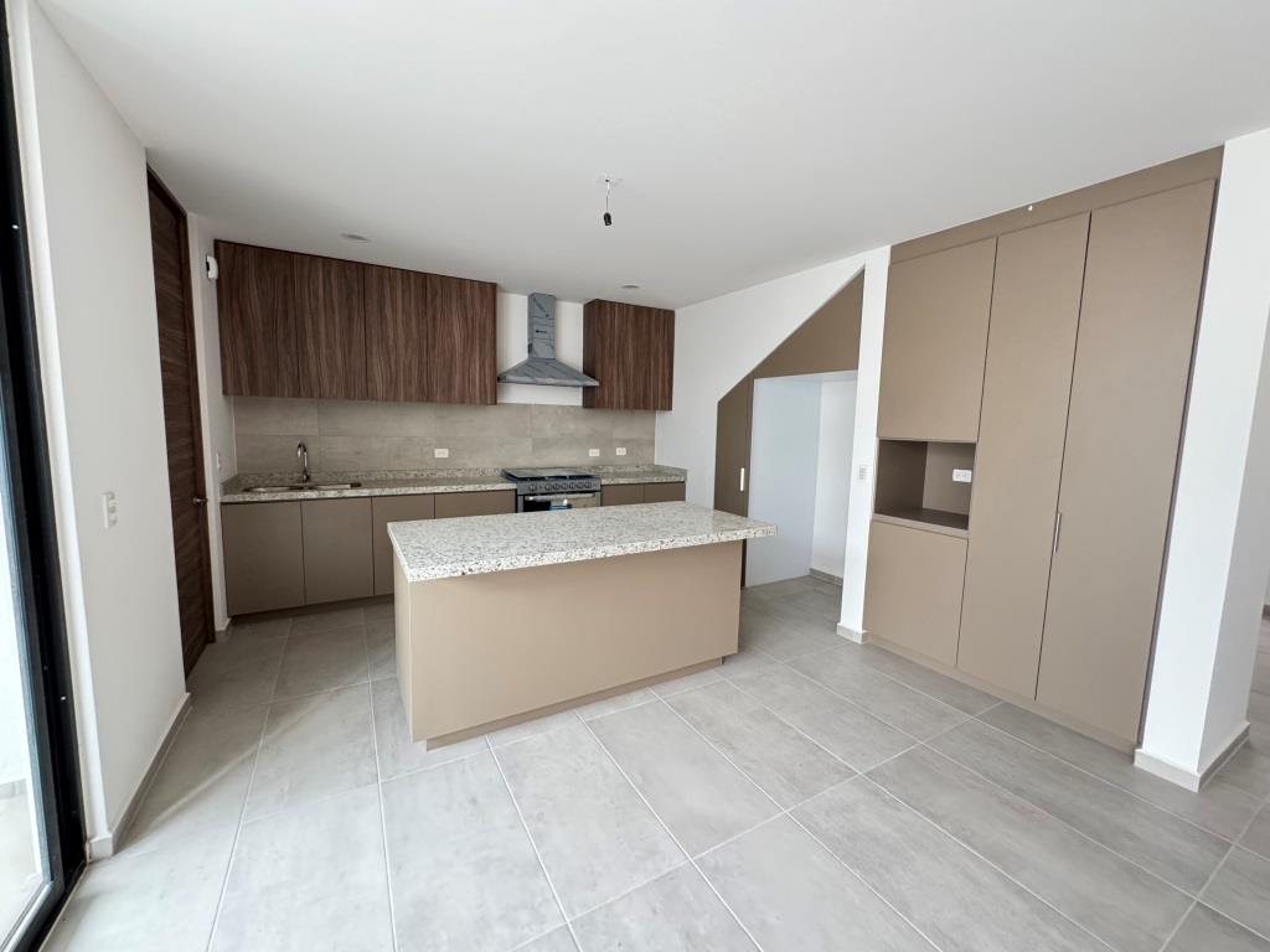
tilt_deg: -5.8
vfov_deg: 85.7
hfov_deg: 102.1
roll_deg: -1.1
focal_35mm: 14
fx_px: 514
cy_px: 476
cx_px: 635
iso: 320
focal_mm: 2.22
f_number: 2.2
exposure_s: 1/67
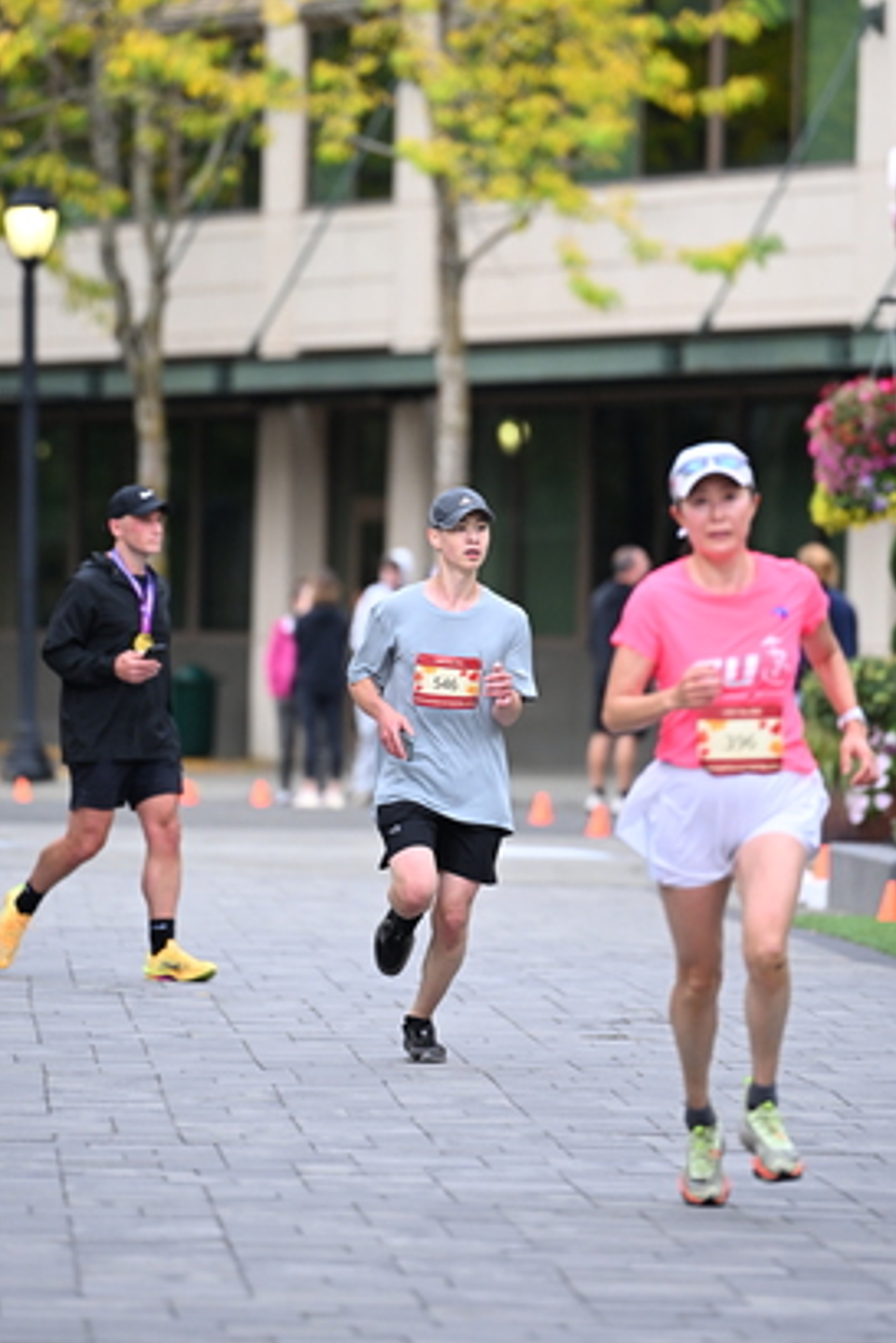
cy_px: 502
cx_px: 412
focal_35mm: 269
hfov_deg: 5.1
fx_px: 10033
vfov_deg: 7.7
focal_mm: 200
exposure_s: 1/1600
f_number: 2.8
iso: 1000
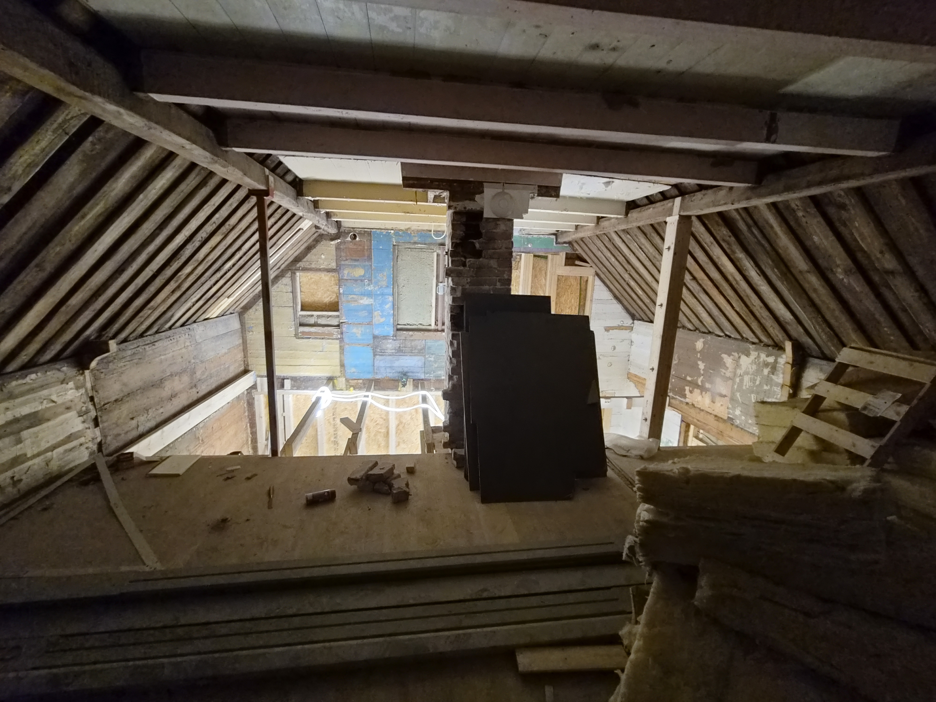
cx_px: 468
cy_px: 351
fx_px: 352
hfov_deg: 106.2
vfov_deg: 89.9
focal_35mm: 13
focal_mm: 2.2
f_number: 2.2
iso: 800
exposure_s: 1/50
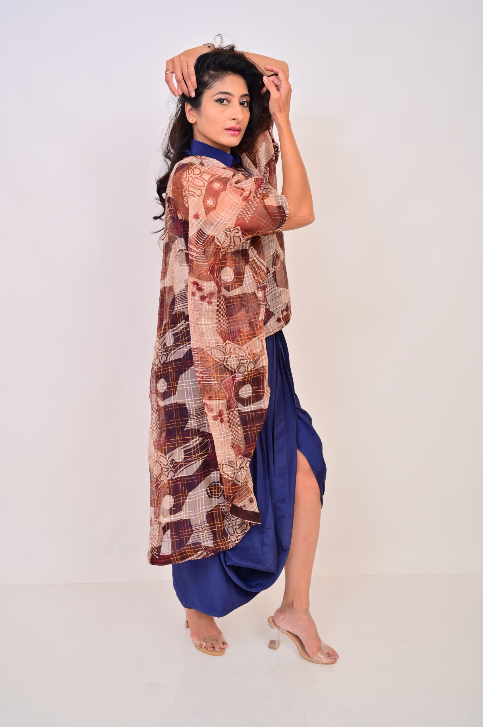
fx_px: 786
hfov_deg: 34.2
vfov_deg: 49.6
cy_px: 364
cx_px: 242
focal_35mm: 39
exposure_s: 1/125
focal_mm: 39
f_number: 4.5
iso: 200
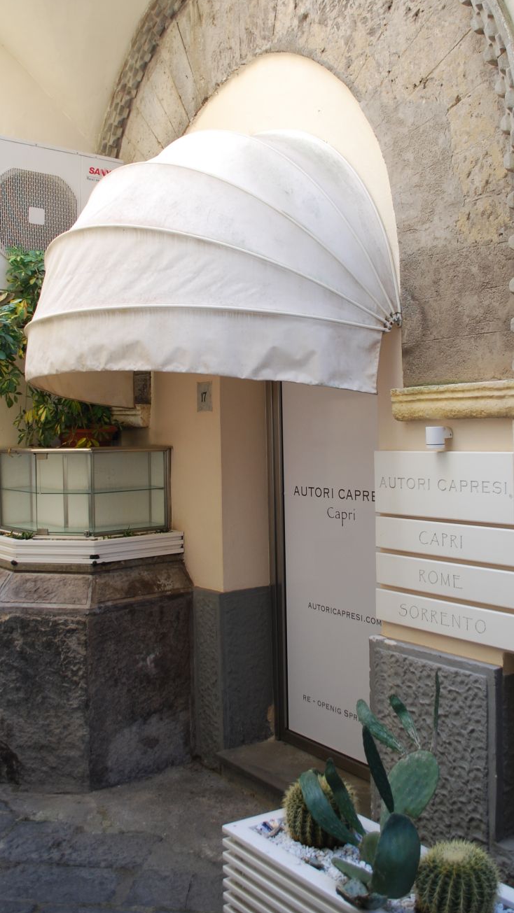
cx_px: 277
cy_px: 389
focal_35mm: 35
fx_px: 848
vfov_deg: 56.4
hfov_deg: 33.7
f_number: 4
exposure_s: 1/60
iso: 200
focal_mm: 18
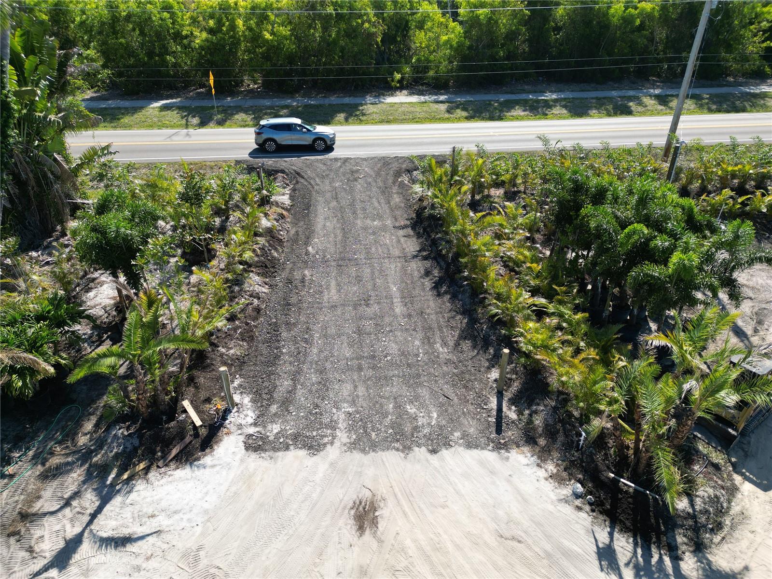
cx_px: 386
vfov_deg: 56.8
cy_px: 290
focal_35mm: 24
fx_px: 535
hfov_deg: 71.6
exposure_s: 1/1500
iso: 110
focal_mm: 6.72
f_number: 1.7
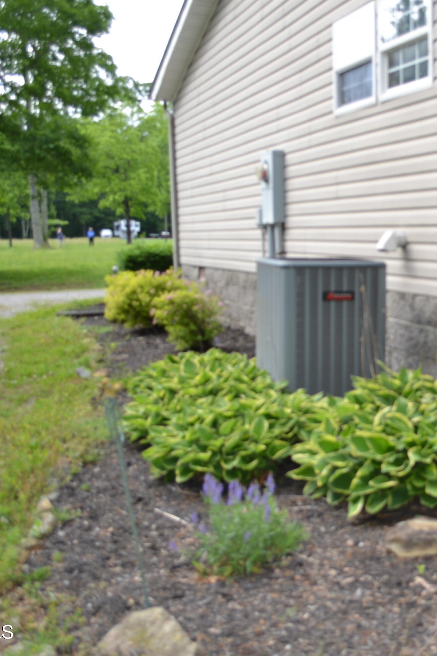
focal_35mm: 46
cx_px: 425
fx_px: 838
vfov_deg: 42.8
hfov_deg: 27.7
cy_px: 327
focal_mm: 20
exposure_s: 1/160
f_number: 4
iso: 100
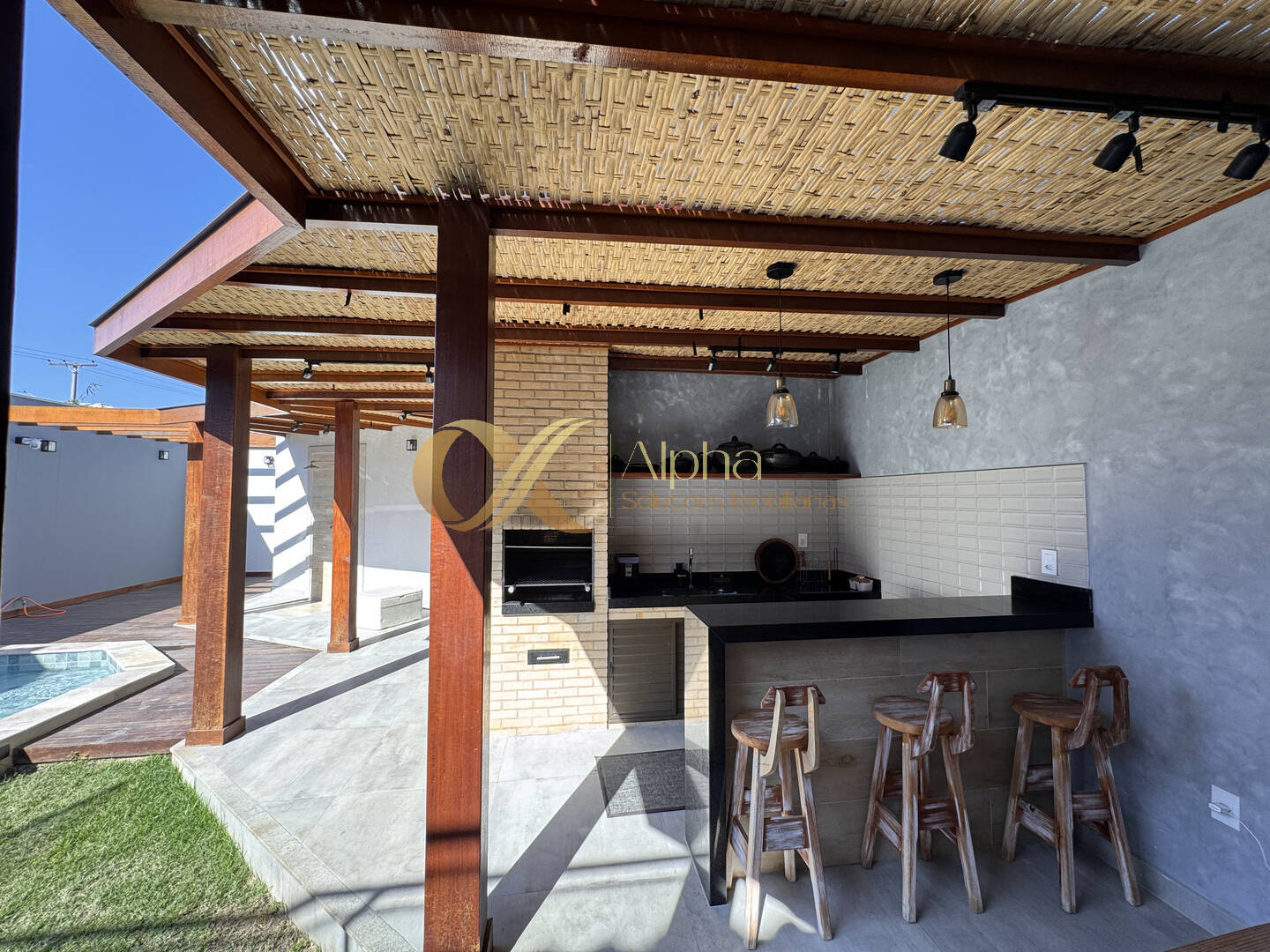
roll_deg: -0.4
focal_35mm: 14
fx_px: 514
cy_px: 476
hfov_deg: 102.1
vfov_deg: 85.7
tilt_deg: +2.5
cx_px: 635
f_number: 2.2
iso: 40
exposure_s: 1/122
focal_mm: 2.22
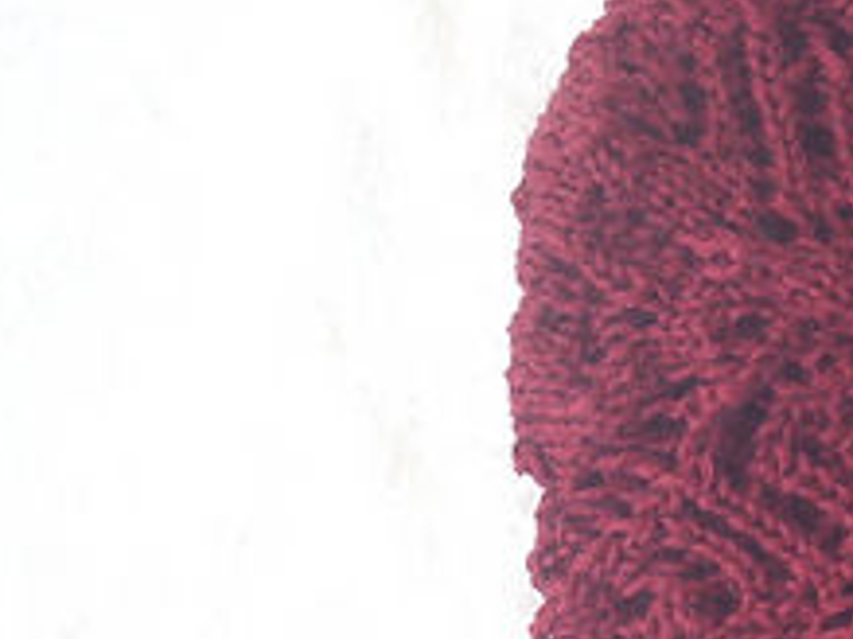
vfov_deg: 13.7
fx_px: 2660
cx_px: 1188
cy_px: 327
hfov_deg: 16.9
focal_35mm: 108
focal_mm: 6.2
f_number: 2.8
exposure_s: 1/37.2
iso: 64
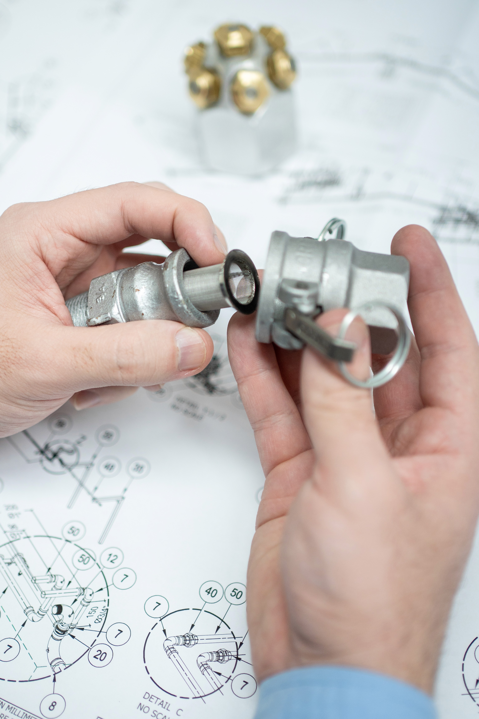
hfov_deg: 26.0
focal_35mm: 52
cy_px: 360
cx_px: 240
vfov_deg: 38.2
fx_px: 1038
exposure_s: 1/250
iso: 500
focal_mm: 35
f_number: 1.8
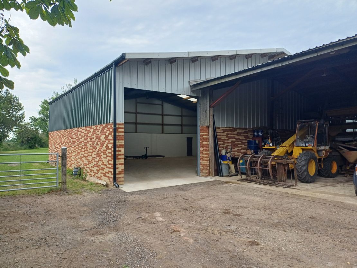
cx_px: 178
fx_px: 258
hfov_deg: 69.4
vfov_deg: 54.9
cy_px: 134
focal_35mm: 25
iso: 50
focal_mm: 4.65
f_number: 1.8
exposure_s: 1/271
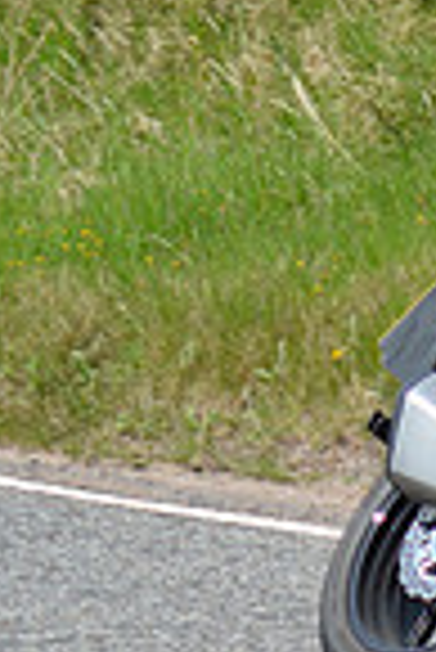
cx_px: 1241
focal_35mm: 552
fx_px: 10003
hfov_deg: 2.5
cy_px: 268
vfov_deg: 3.7
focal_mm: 92
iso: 400
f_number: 5.6
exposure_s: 1/1250
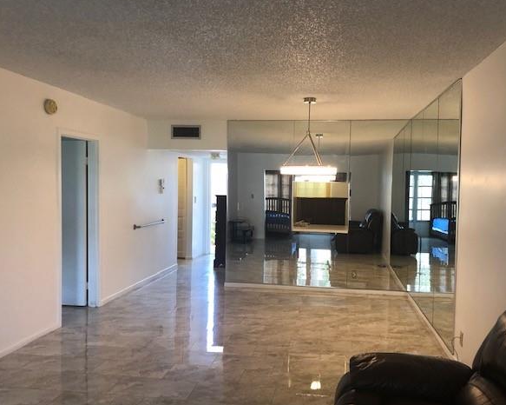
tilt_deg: -1.9
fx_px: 449
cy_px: 202
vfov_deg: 48.5
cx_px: 275
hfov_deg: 58.7
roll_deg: -2.0
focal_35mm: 30
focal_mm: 4
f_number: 1.8
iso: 40
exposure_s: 1/24
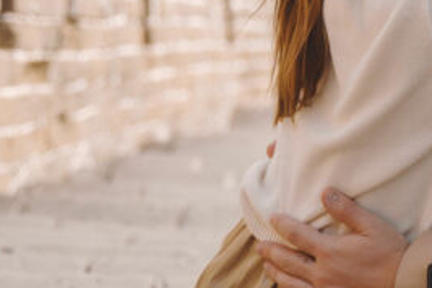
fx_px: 2207
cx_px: 500
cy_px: -94
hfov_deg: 11.0
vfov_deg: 7.4
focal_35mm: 184
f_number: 2.8
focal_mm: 51
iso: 100
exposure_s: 1/640
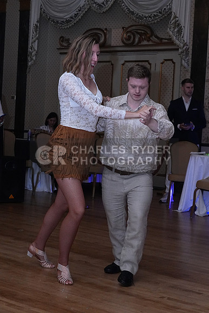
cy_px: 156
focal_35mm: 70
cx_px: 104
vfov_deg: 28.8
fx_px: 609
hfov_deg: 19.5
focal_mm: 47
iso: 5000
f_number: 6.3
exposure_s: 1/200
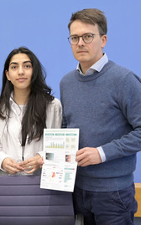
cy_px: 123
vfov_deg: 35.1
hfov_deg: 22.0
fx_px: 357
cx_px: 21
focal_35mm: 58
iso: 4000
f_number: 5.6
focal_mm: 34
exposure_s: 1/320
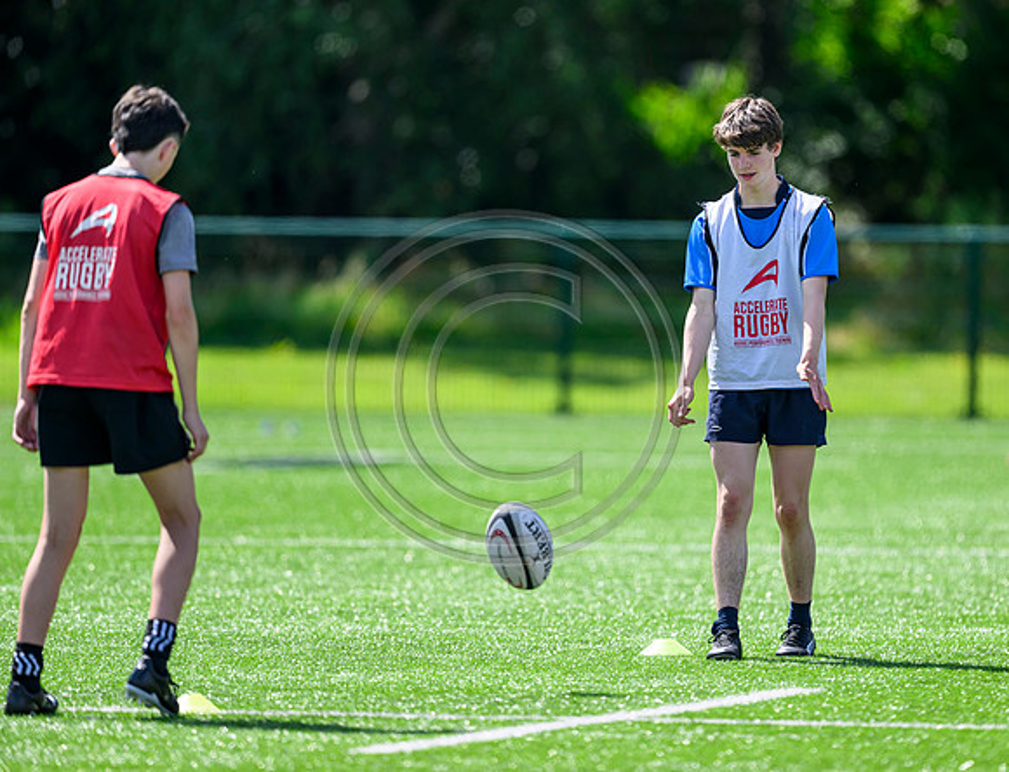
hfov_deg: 3.9
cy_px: 331
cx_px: 661
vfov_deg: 3.0
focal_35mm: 500
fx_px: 14690
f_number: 3.2
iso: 250
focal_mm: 400
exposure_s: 1/2000
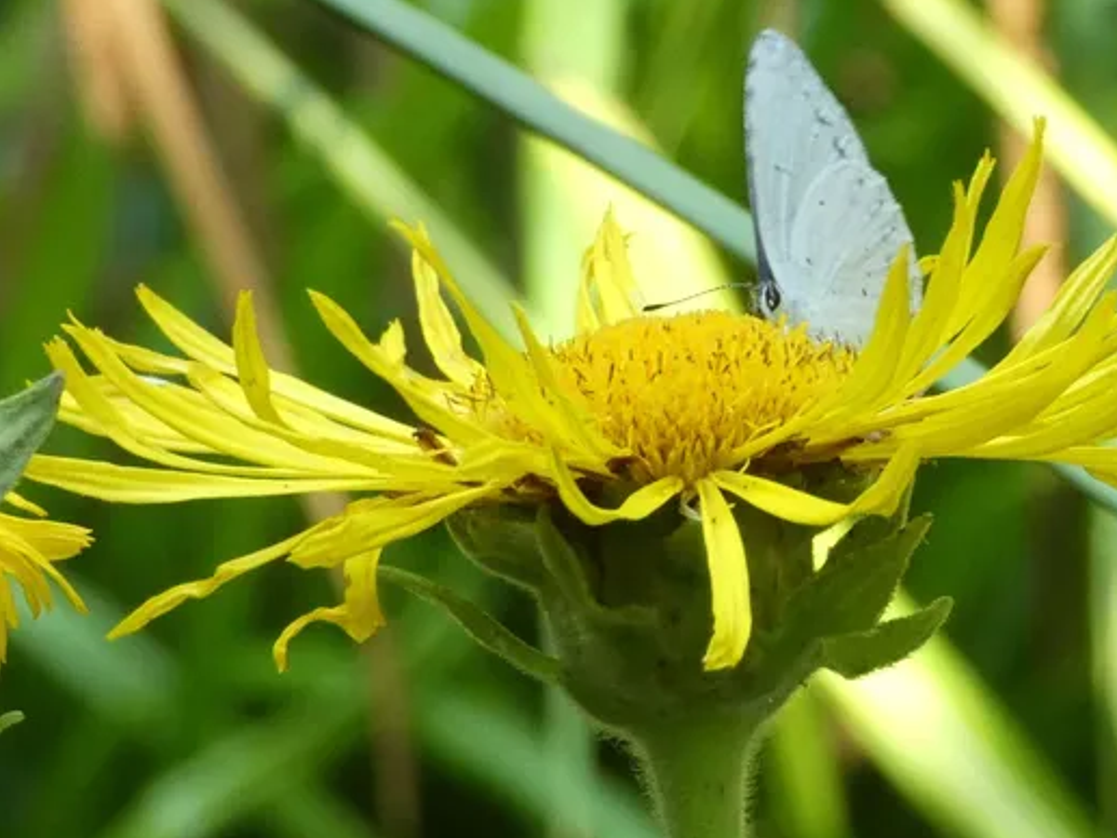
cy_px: 430
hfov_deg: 13.1
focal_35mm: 151
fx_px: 4874
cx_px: 689
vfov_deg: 9.8
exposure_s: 1/80
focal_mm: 21.9
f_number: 5.1
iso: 400
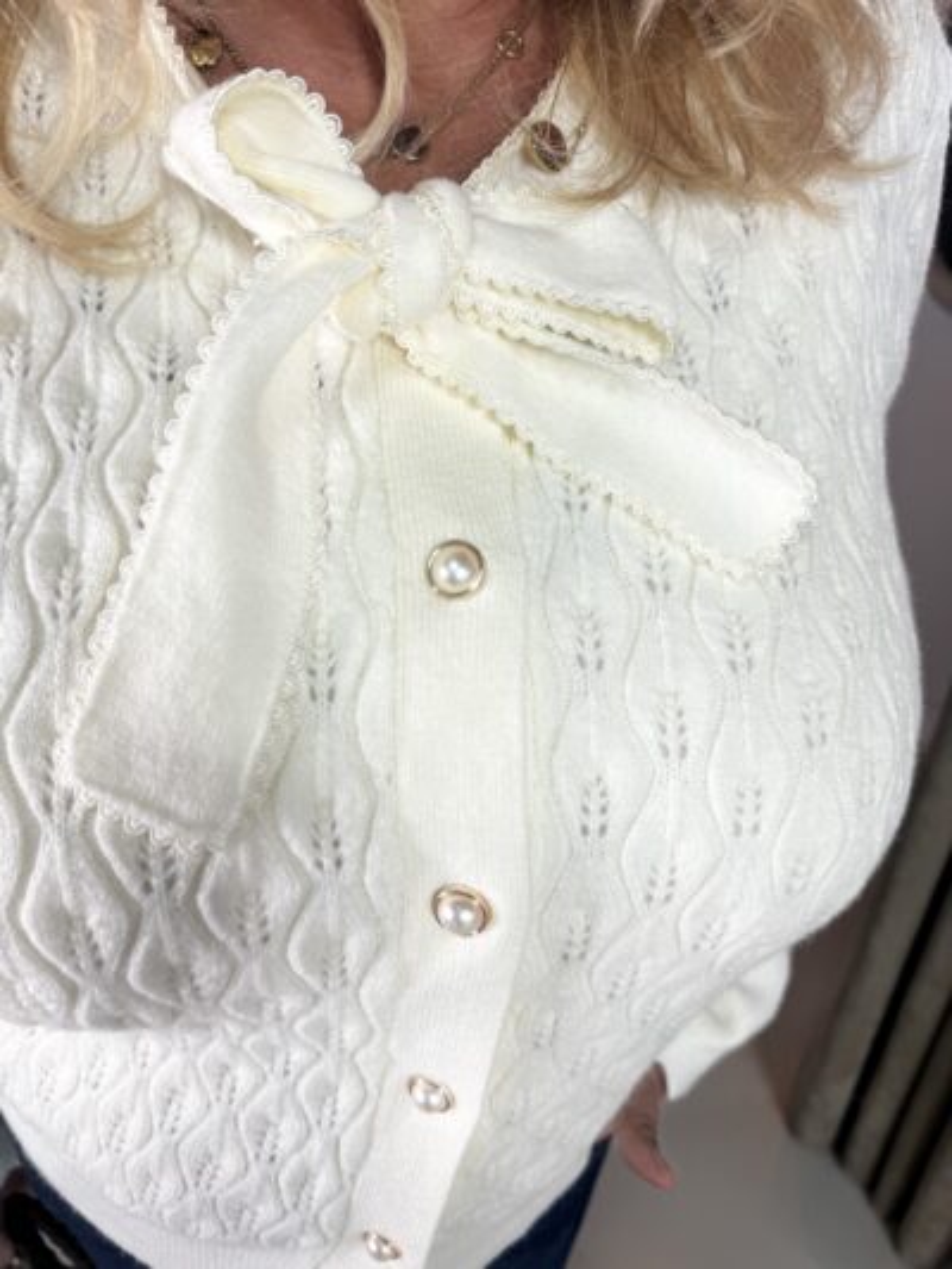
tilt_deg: -33.8
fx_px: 880
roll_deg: +1.5
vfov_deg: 71.6
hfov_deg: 56.8
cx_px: 476
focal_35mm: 24
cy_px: 634
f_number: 1.78
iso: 50
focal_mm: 6.76
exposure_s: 1/100
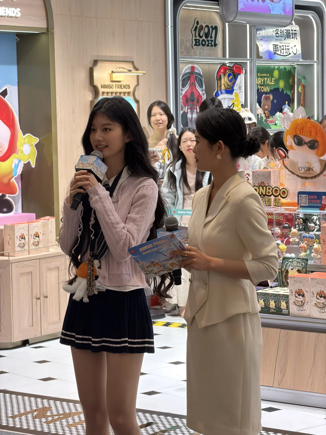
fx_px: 1256
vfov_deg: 19.6
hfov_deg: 14.8
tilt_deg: -4.7
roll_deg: +0.3
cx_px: 163
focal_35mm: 100
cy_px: 218
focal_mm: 16.89
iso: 160
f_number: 2.8
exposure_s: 1/100
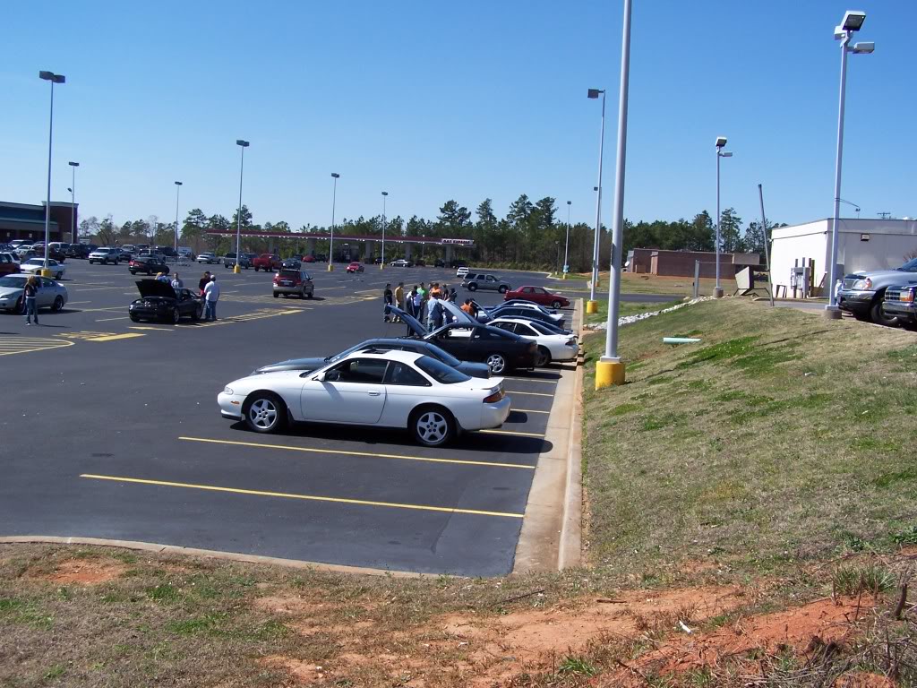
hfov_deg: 49.0
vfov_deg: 37.7
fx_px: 1007
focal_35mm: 38
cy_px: 344
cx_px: 458
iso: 80
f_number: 4
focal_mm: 6.3
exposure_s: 1/800
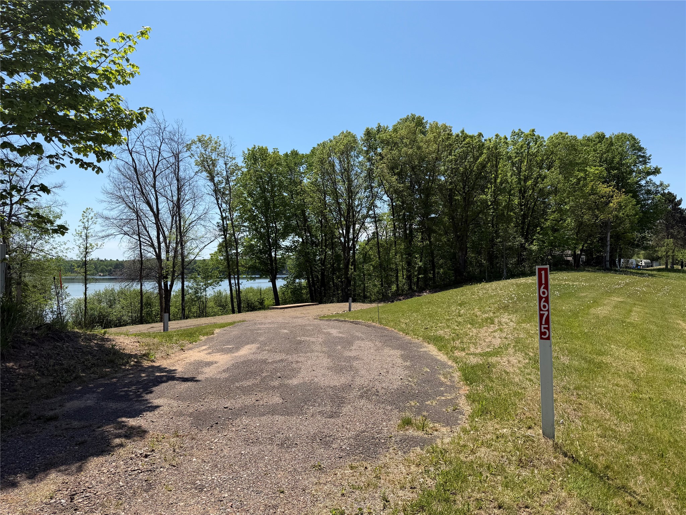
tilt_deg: +1.8
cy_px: 258
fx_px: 476
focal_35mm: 24
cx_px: 343
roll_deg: +0.8
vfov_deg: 56.8
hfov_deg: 71.6
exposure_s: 1/4673
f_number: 1.78
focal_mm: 6.76
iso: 80
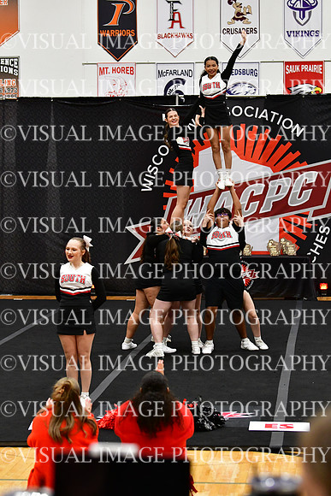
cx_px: 166
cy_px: 248
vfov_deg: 19.5
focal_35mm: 105
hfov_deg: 13.0
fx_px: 1447
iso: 4000
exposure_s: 1/500
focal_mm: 70
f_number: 3.5
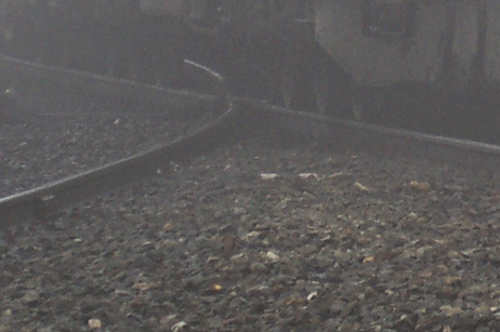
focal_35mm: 623
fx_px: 8643
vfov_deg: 2.2
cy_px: -273
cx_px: 386
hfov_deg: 3.3
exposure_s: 1/500
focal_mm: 100
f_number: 5.6
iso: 450
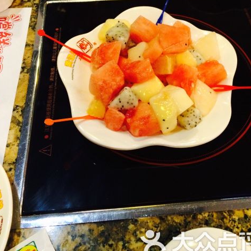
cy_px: 84
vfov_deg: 43.3
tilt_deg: -53.7
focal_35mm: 38
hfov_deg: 43.8
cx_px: 134
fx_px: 312
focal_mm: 4.15
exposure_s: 1/25
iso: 320
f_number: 2.2
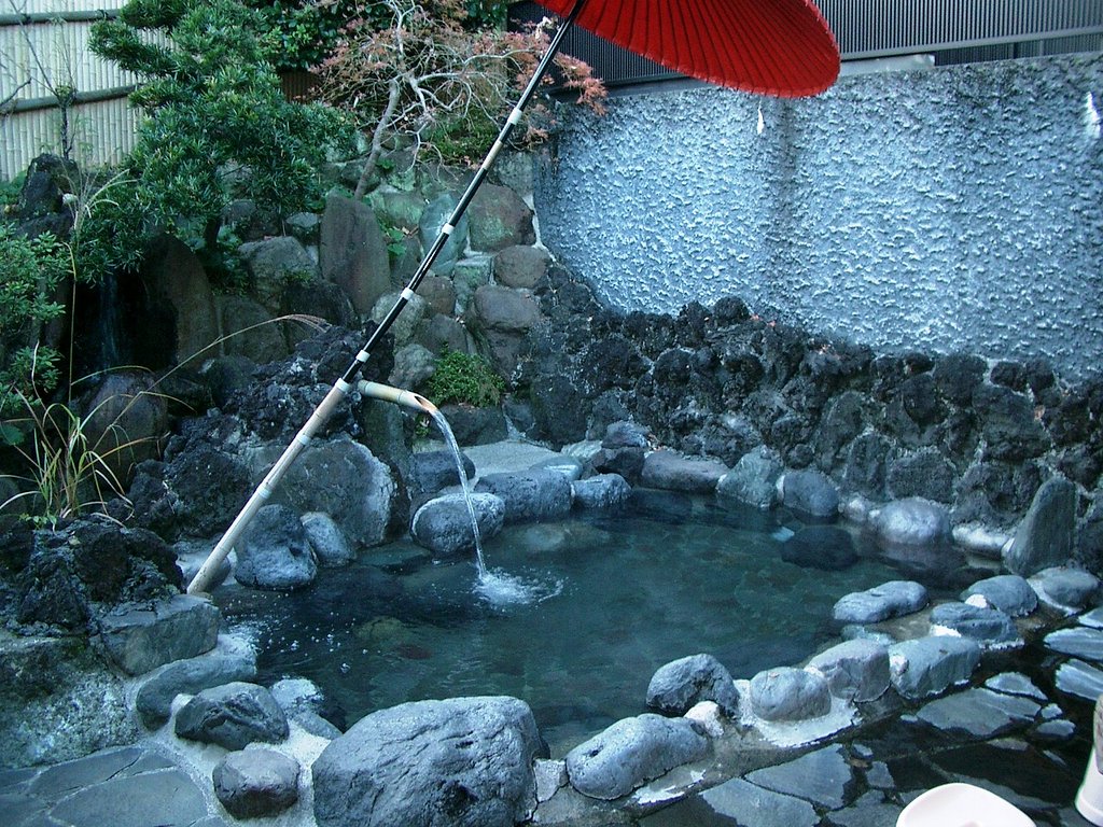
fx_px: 1115
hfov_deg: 52.6
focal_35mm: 35
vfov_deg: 40.7
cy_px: 414
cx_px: 552
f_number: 2.6
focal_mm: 5.8
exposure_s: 1/40
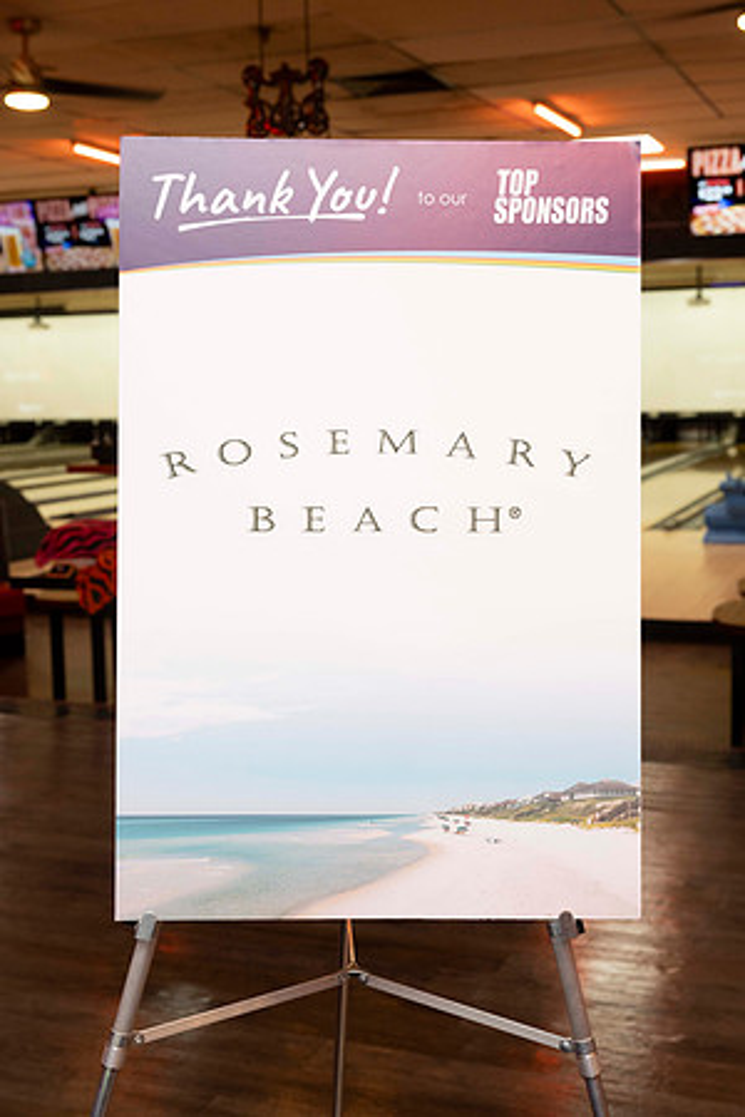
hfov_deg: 30.5
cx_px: 372
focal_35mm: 44
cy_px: 558
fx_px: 1366
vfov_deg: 44.5
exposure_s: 1/50
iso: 800
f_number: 5.6
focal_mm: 44
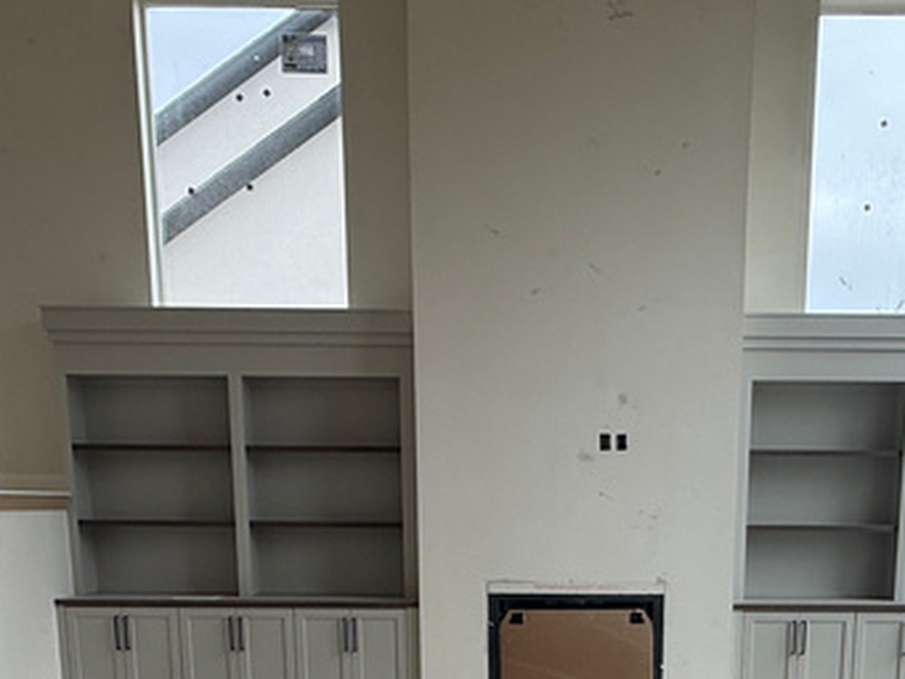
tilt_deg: -10.6
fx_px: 1098
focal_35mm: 42
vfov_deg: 30.9
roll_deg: +0.6
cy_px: 732
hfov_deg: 44.3
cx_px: 576
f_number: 2.2
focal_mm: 2.22
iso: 64
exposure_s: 1/144
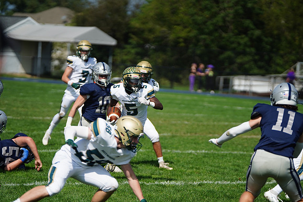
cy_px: 101
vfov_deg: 7.0
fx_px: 1658
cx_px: 152
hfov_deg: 10.4
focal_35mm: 197
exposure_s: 1/8000
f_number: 2.8
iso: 400
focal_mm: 197
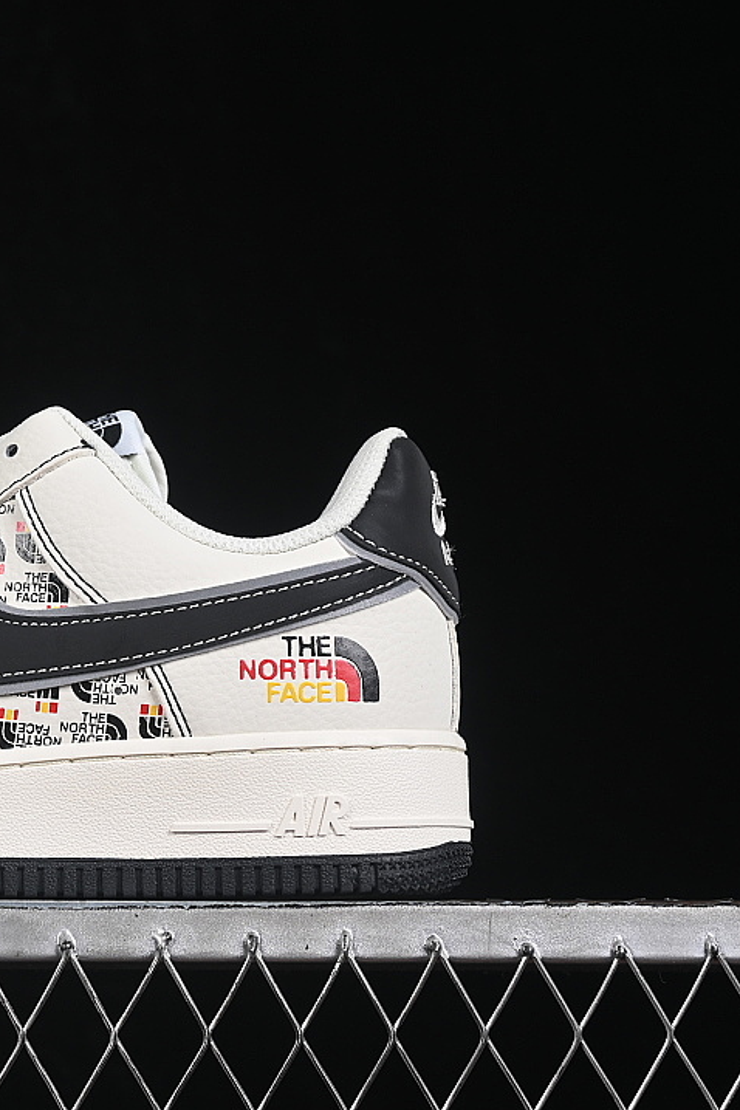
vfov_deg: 18.1
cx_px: -60
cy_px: 554
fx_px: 3484
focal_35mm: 113
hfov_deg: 11.9
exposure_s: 1/80
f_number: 8
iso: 160
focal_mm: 50
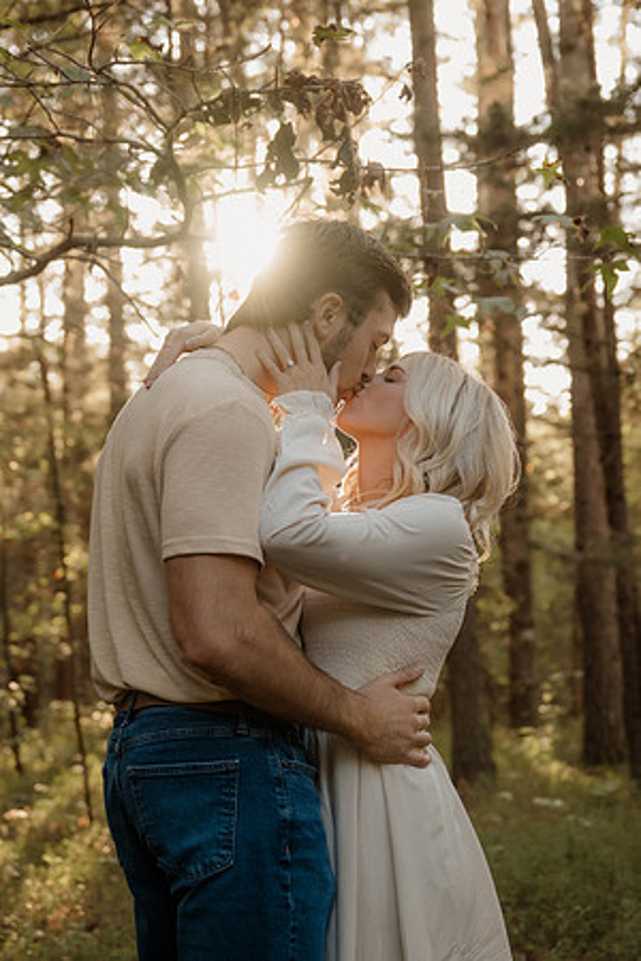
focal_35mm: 60
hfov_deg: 22.6
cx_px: 320
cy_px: 480
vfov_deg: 33.4
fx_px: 1602
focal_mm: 40
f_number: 2.8
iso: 500
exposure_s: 1/125
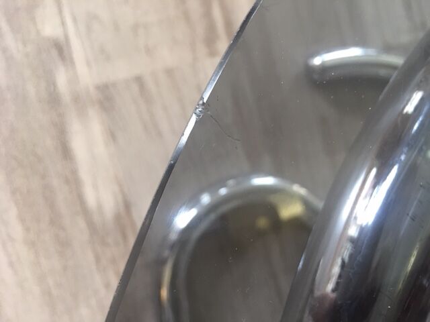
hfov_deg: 61.7
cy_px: 161
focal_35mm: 29
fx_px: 360
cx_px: 215
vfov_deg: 48.2
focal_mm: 4.15
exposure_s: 1/33
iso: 50
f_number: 2.2
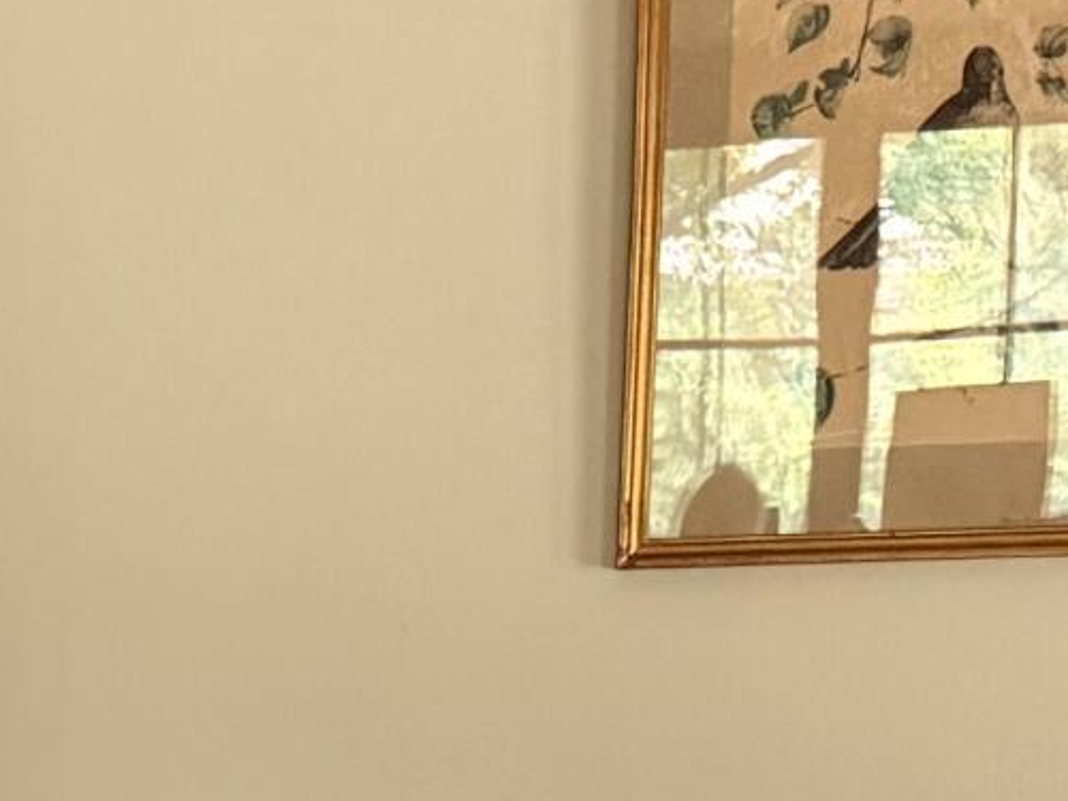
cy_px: 1467
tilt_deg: -9.1
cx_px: -720
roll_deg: +1.6
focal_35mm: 144
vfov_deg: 9.7
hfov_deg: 12.7
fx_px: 4443
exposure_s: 1/60
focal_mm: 6.76
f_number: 1.78
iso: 640
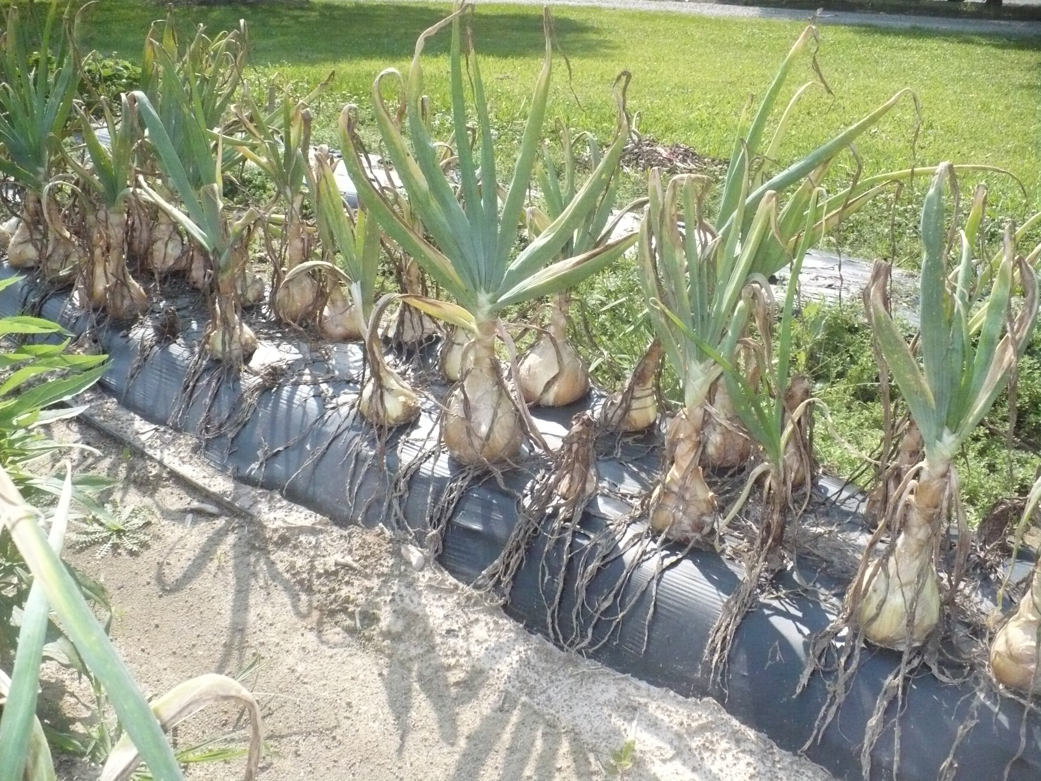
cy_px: 390
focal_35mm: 37
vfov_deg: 38.7
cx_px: 520
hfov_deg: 50.1
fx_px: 1113
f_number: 8
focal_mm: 6.1
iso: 800
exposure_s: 1/500
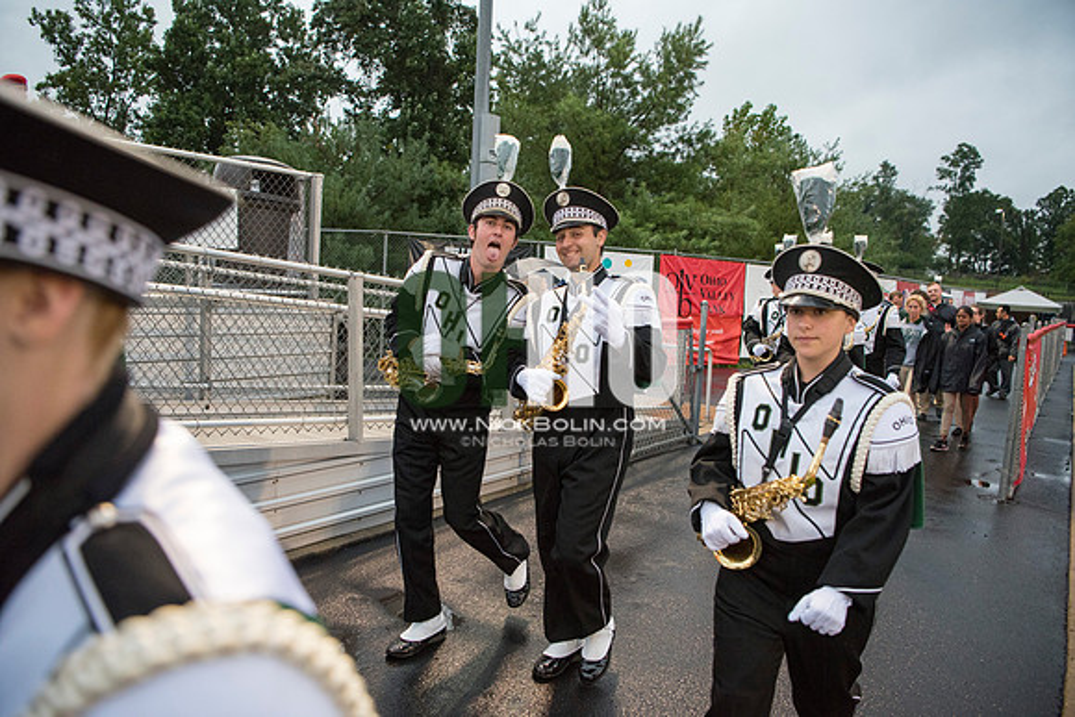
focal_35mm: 24
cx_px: 538
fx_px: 717
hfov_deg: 73.7
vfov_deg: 53.2
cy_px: 358
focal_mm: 24
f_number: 3.2
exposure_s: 1/800
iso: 2000
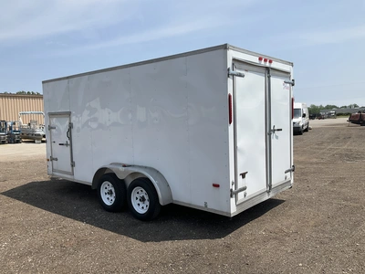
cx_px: 182
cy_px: 137
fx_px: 306
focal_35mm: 29
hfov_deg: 61.7
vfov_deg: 48.2
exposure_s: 1/2667
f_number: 1.8
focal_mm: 3
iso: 25
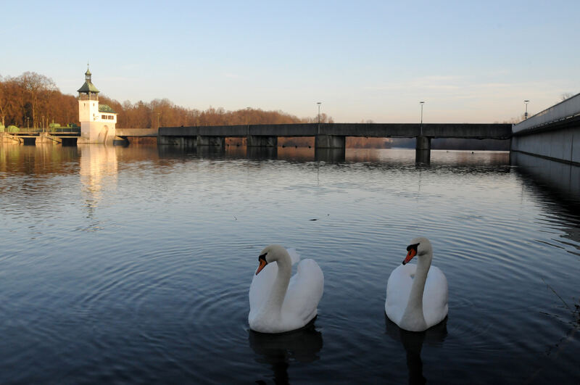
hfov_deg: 53.2
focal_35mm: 36
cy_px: 192
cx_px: 290
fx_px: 579
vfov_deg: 36.8
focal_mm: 24
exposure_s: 1/500
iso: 1000
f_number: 11
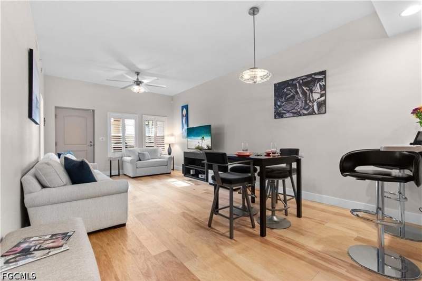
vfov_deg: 77.2
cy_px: 140
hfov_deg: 100.4
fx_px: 176
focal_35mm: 15
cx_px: 211
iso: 800
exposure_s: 1/40
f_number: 4.5
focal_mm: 10
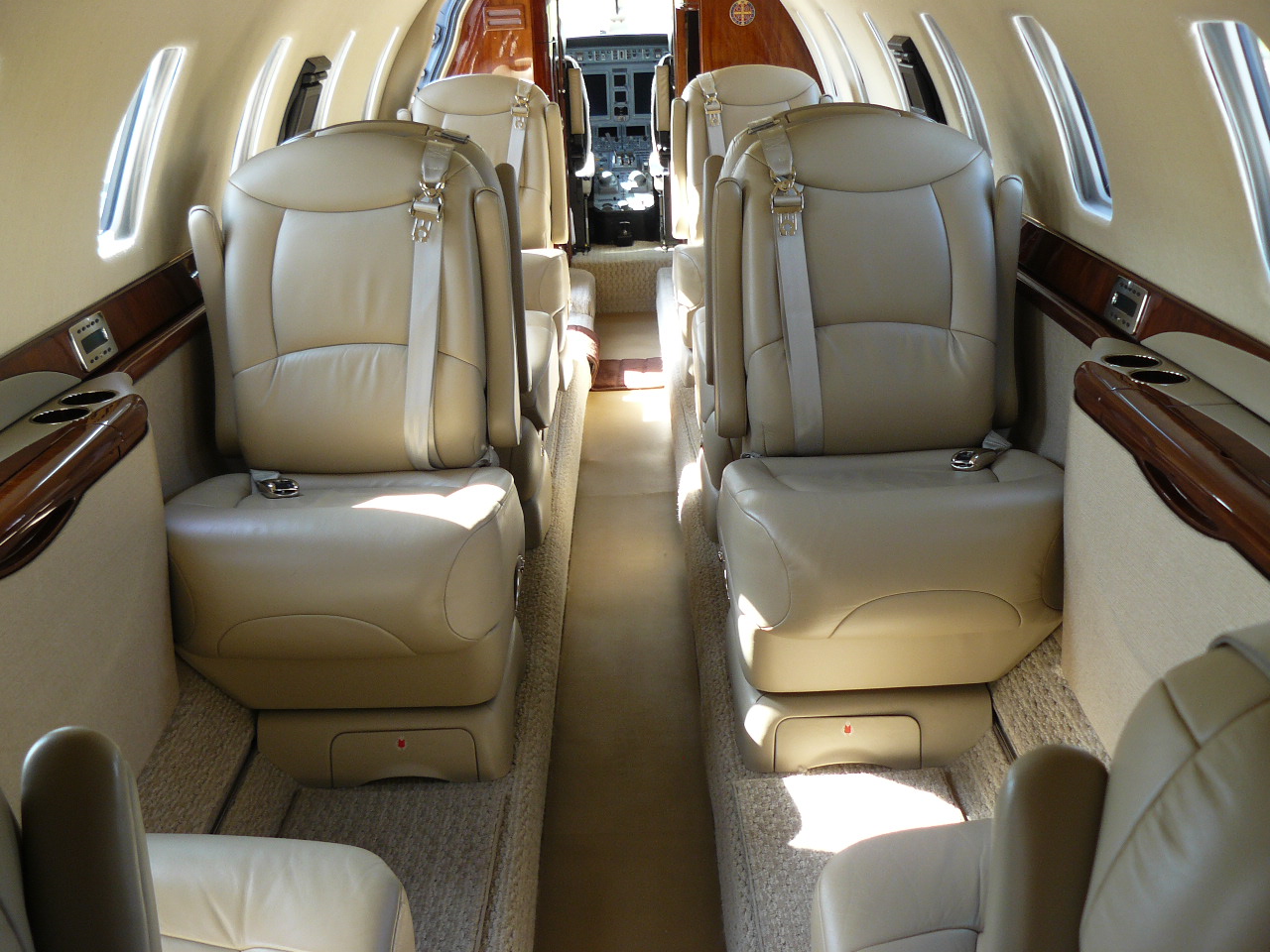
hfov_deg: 51.4
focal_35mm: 36
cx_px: 635
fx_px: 1321
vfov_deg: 39.7
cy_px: 476
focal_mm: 6
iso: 100
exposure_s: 1/40
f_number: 2.8
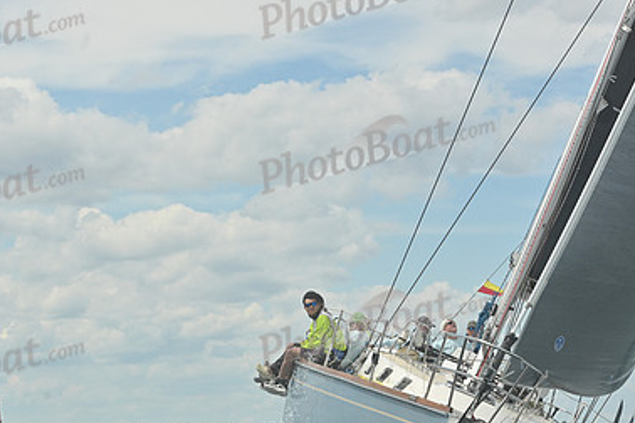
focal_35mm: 138
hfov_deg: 14.8
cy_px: 261
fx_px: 2434
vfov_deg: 9.9
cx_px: 173
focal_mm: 90
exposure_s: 1/1250
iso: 320
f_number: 11
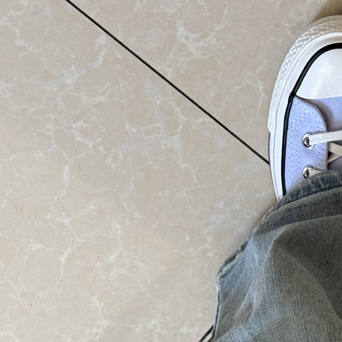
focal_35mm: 133
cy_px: 148
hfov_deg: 12.8
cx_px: 406
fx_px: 1487
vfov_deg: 13.1
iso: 250
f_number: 1.78
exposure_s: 1/45
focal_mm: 6.76
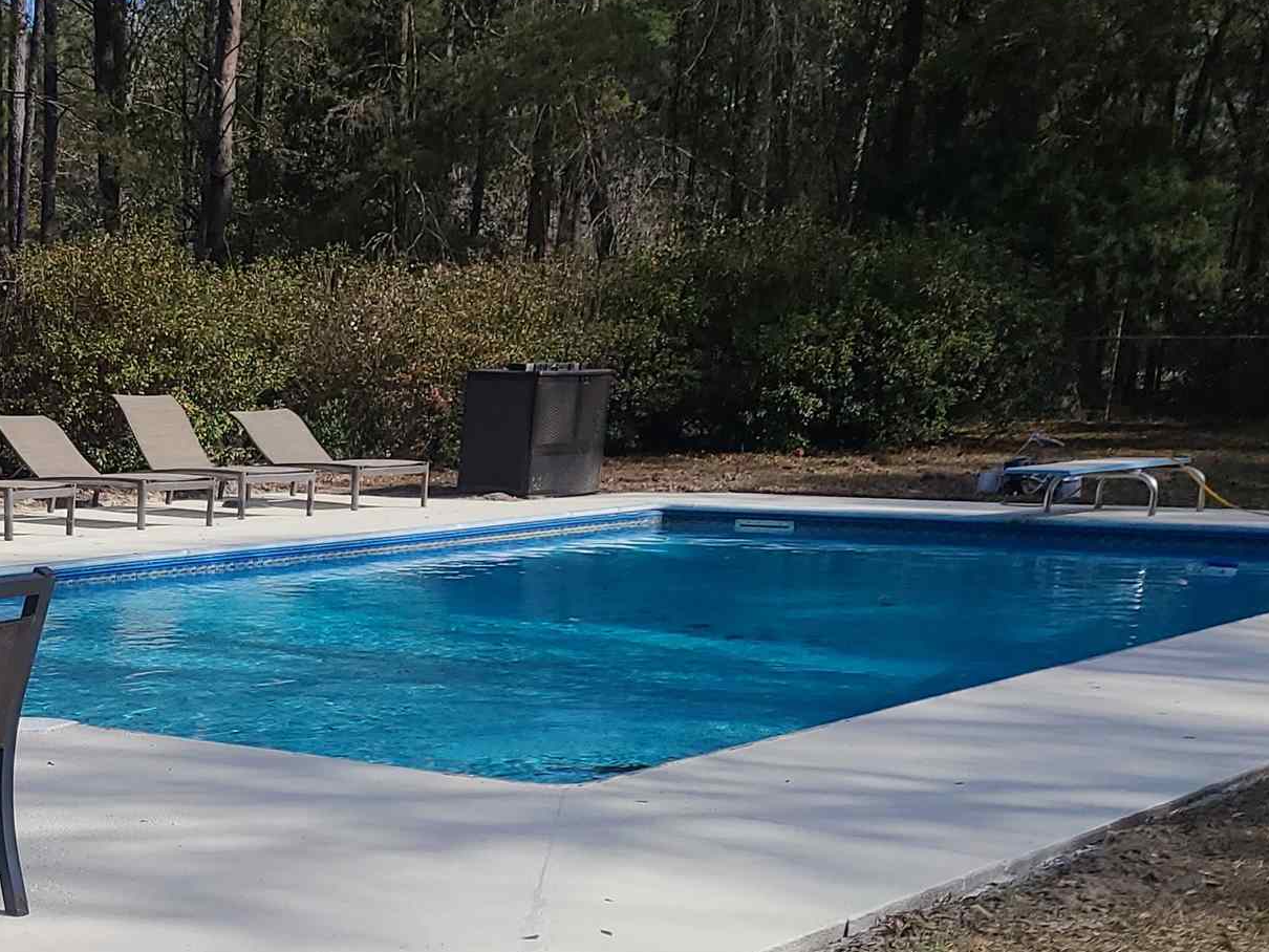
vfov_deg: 21.3
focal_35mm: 66
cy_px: 1010
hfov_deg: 26.7
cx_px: -171
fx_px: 2420
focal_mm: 5.4
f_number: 1.8
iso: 40
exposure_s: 1/3018
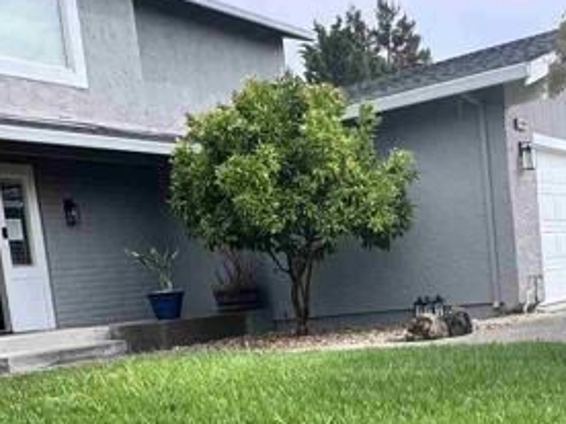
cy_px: 399
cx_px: 388
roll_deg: +5.7
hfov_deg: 36.4
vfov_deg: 26.8
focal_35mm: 52
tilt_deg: -8.2
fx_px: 850
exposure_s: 1/700
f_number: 2.2
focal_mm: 2.22
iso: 40
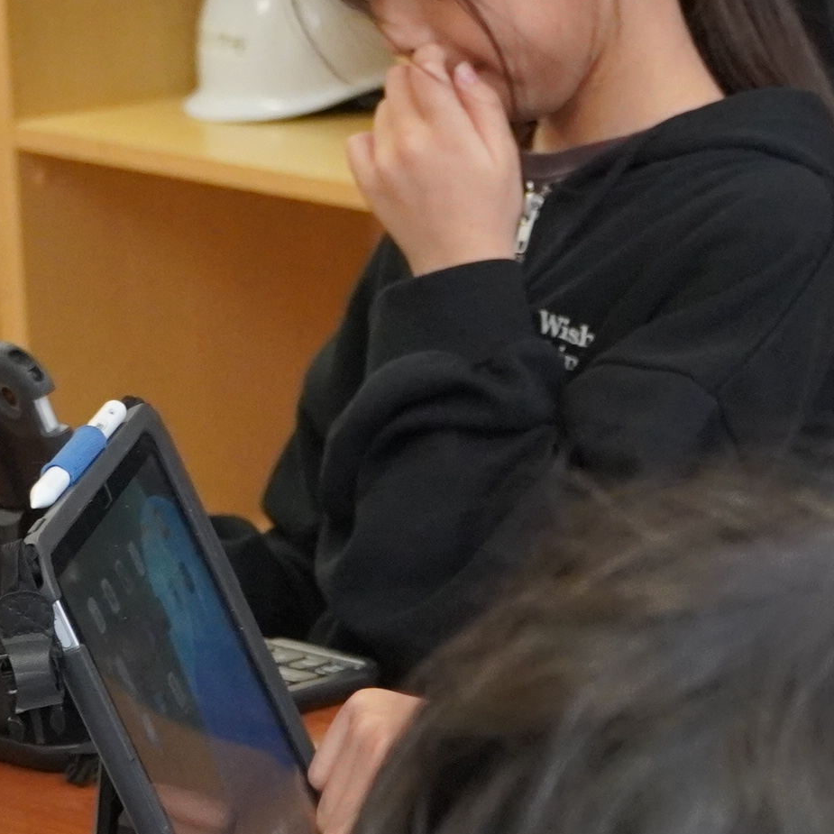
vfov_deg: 7.7
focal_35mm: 228
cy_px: 444
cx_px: 1274
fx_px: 6213
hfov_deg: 7.5
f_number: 4.5
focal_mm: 39
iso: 2500
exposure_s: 1/160
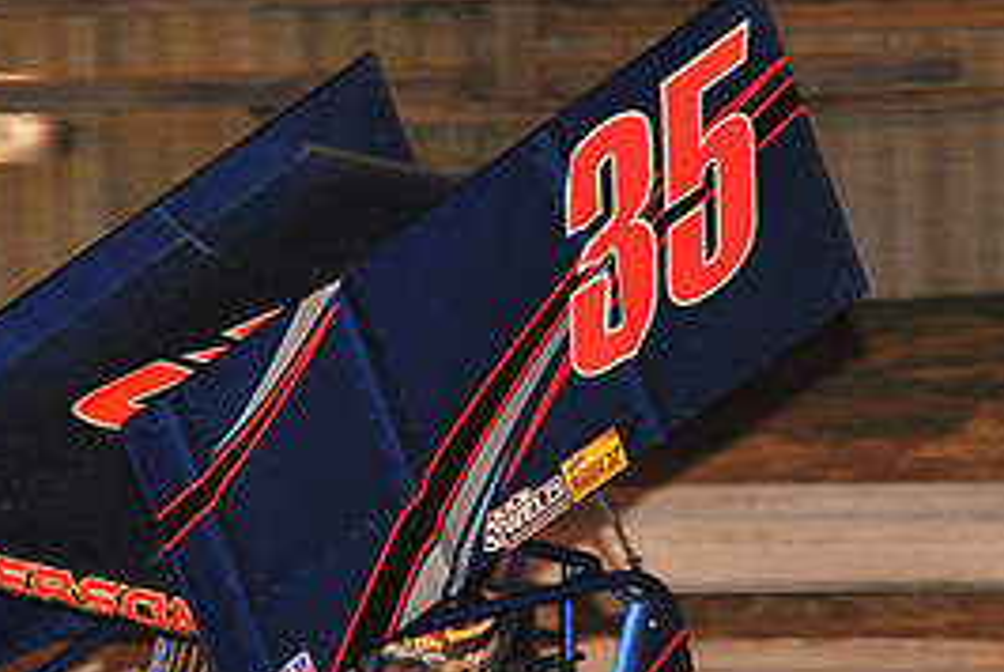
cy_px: 636
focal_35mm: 370
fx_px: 10330
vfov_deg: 3.7
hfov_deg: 5.6
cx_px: 136
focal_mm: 170
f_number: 6.3
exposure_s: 1/320
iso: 1250
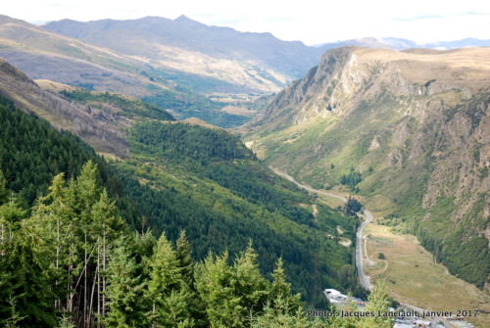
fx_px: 777
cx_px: 245
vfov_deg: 23.9
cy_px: 164
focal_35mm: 57
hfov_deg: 35.0
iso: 200
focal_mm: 38
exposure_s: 1/160
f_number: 6.3
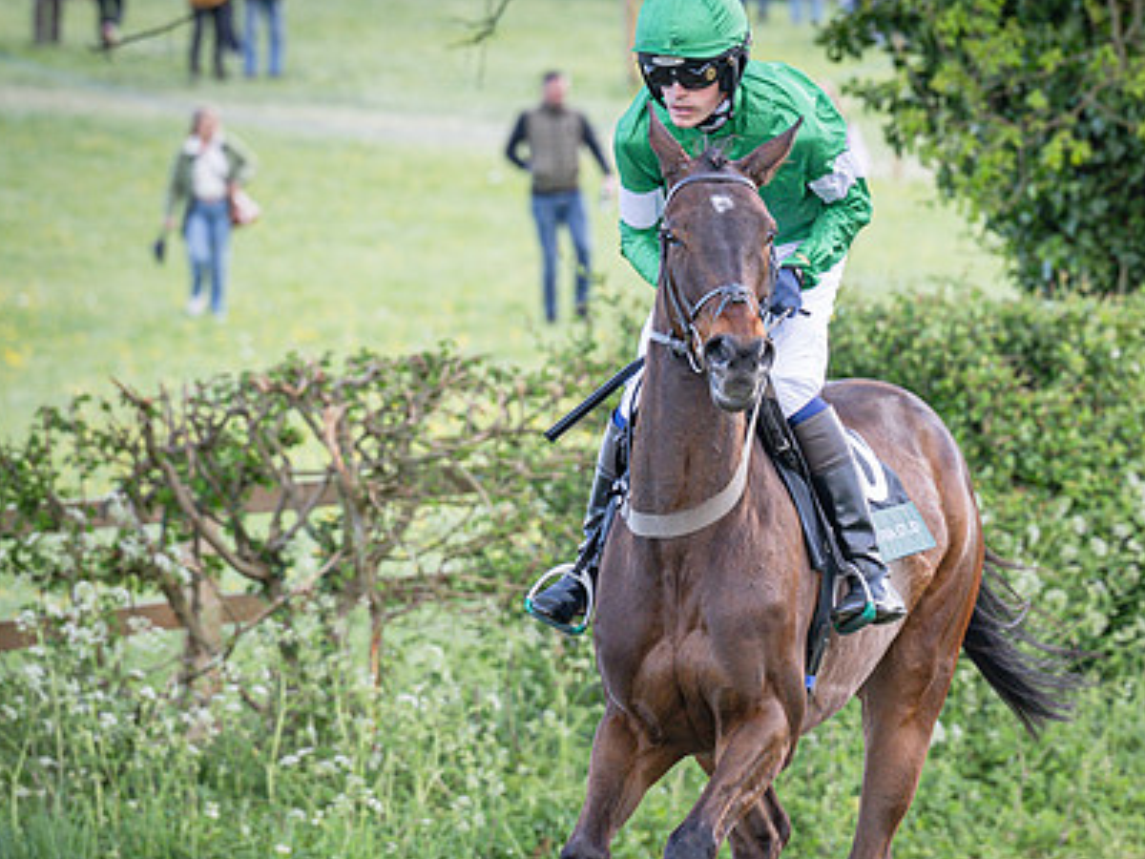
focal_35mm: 386
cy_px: 632
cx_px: 712
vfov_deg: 3.9
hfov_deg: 5.1
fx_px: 12768
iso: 400
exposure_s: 1/640
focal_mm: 145
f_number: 4
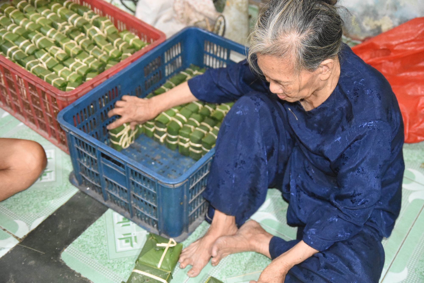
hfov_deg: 41.1
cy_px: 142
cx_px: 212
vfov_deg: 28.1
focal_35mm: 48
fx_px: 566
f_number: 2.8
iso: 6400
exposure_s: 1/200
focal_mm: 32
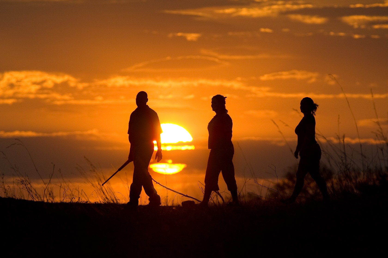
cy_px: 129
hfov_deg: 4.6
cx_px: 194
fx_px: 4844
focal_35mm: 450
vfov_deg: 3.0
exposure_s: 1/1250
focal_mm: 300
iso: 200
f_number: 5
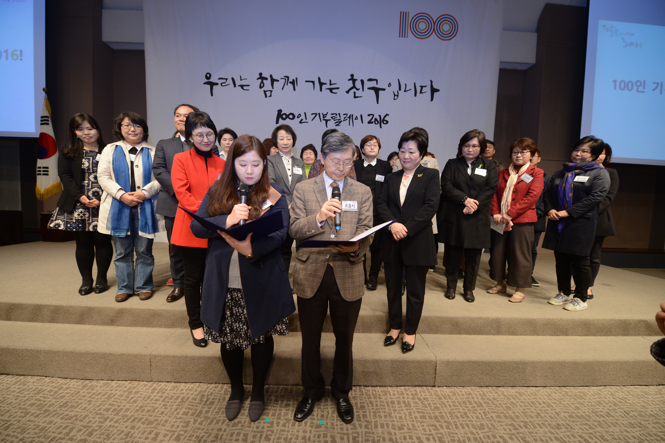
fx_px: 259
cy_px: 222
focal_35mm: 14
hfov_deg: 104.3
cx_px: 332
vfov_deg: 81.2
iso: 1600
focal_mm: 14
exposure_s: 1/160
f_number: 5
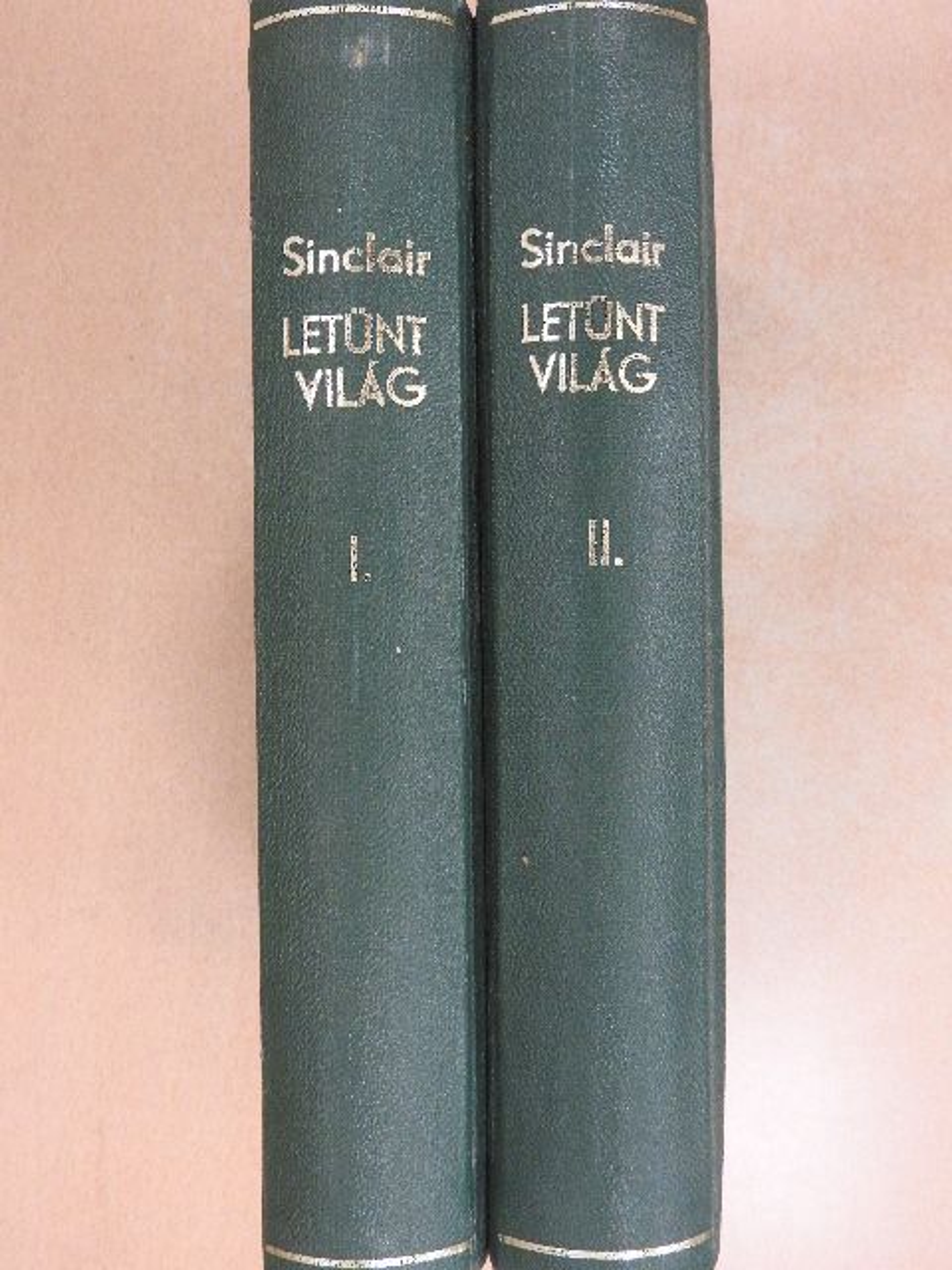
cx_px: 476
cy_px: 635
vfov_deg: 55.4
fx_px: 1210
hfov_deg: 42.9
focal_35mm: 33
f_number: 3.6
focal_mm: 5.9
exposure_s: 1/80
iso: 900
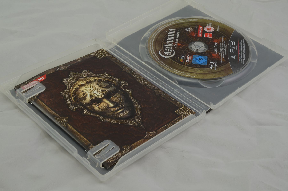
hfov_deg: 33.5
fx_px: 479
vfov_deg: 22.5
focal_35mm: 60
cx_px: 144
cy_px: 96
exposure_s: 1/2.5
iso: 100
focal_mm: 40
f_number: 20
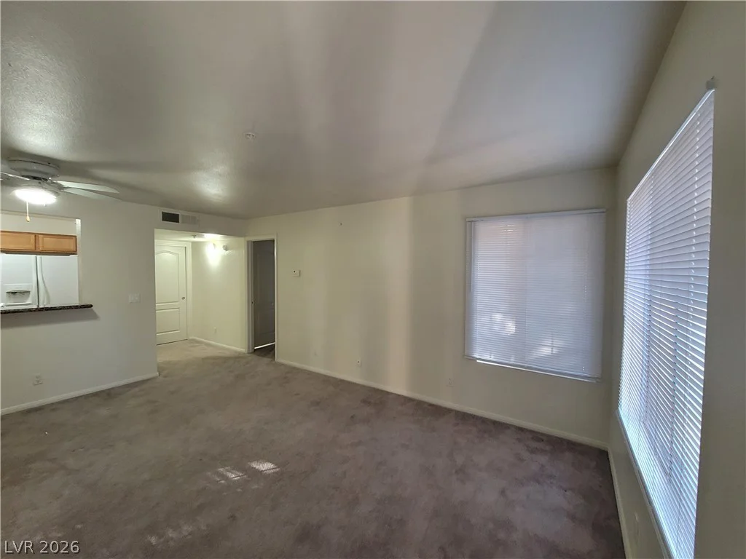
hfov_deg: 106.2
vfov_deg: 89.9
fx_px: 280
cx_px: 373
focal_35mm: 13
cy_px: 280
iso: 320
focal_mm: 2.2
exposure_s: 1/40
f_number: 2.2
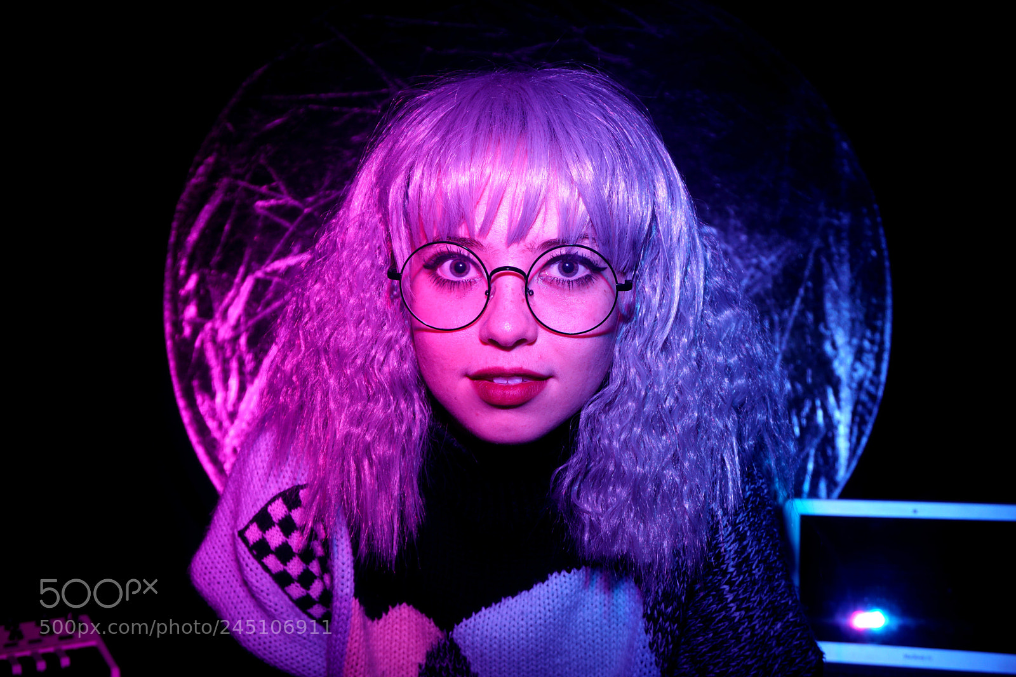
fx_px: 1143
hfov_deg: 47.9
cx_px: 508
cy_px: 338
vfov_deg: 33.0
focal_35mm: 40
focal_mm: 27
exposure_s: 1/100
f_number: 5.6
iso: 100
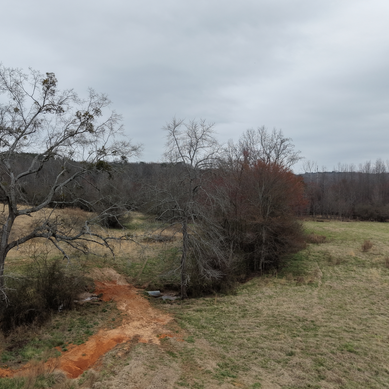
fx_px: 356
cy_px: 196
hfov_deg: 56.3
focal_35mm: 28
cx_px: 135
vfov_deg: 57.3
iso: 280
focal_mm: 8.67
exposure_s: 1/4000
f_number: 1.8
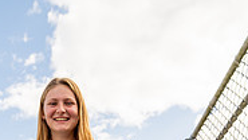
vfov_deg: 15.1
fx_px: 401
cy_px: 298
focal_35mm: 61
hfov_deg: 33.9
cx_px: 75
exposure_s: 1/800
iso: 100
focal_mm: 24
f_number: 4
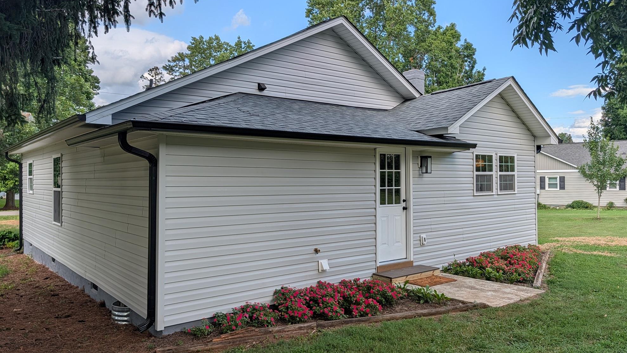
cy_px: 183
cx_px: 318
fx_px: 449
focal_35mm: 27
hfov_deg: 69.9
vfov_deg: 42.9
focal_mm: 6.9
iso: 19
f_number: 1.68
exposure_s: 1/526
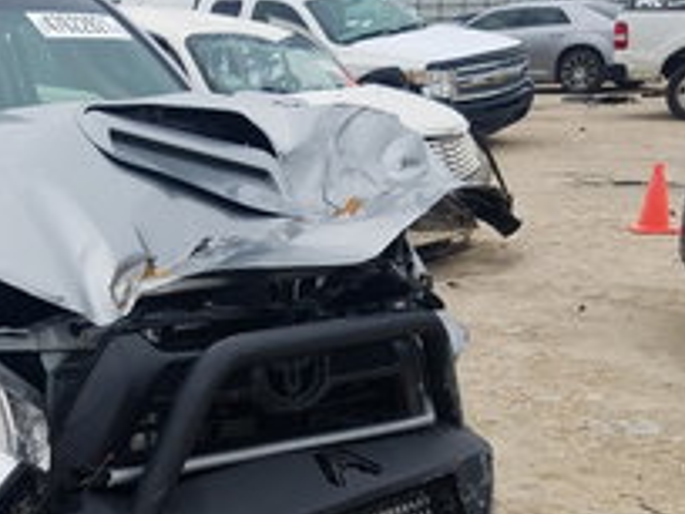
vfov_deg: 21.4
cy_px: 410
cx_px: -49
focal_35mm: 68
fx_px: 1346
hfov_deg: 26.5
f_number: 1.7
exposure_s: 1/2500
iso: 50
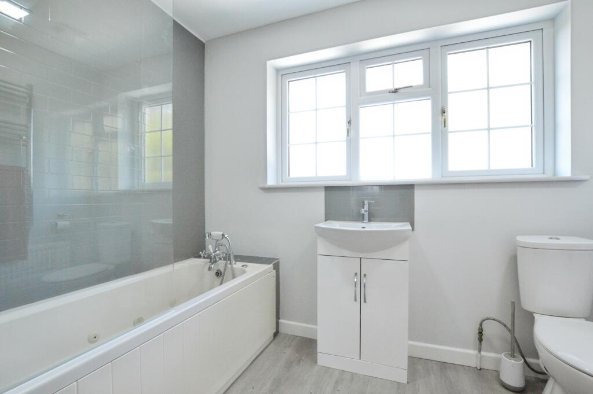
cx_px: 296
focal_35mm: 15
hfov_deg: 100.4
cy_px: 197
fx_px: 247
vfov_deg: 77.2
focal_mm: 10
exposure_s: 1/200
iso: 3200
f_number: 7.1
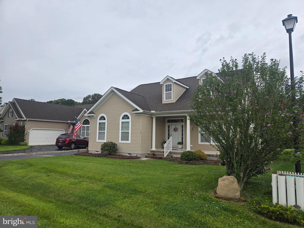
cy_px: 114
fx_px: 202
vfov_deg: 58.9
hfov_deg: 73.9
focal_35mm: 23
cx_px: 152
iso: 25
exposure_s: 1/626
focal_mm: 5.4
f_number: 1.8
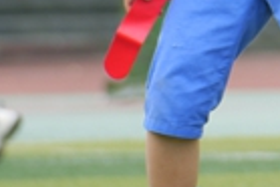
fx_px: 8198
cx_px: 761
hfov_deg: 1.9
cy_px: -178
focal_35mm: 1053
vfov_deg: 1.3
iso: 50
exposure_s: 1/200
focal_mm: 122
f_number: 3.5
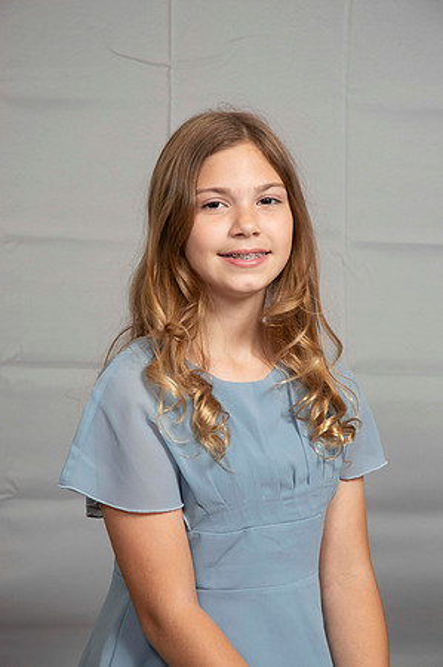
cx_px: 222
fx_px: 1942
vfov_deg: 19.5
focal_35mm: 105
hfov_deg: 13.0
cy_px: 334
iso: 100
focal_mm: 70
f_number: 6.3
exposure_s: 1/60
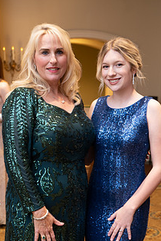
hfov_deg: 22.6
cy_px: 151
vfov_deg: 33.2
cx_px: 88
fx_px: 402
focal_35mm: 60
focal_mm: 42
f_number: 3.5
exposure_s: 1/25
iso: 800
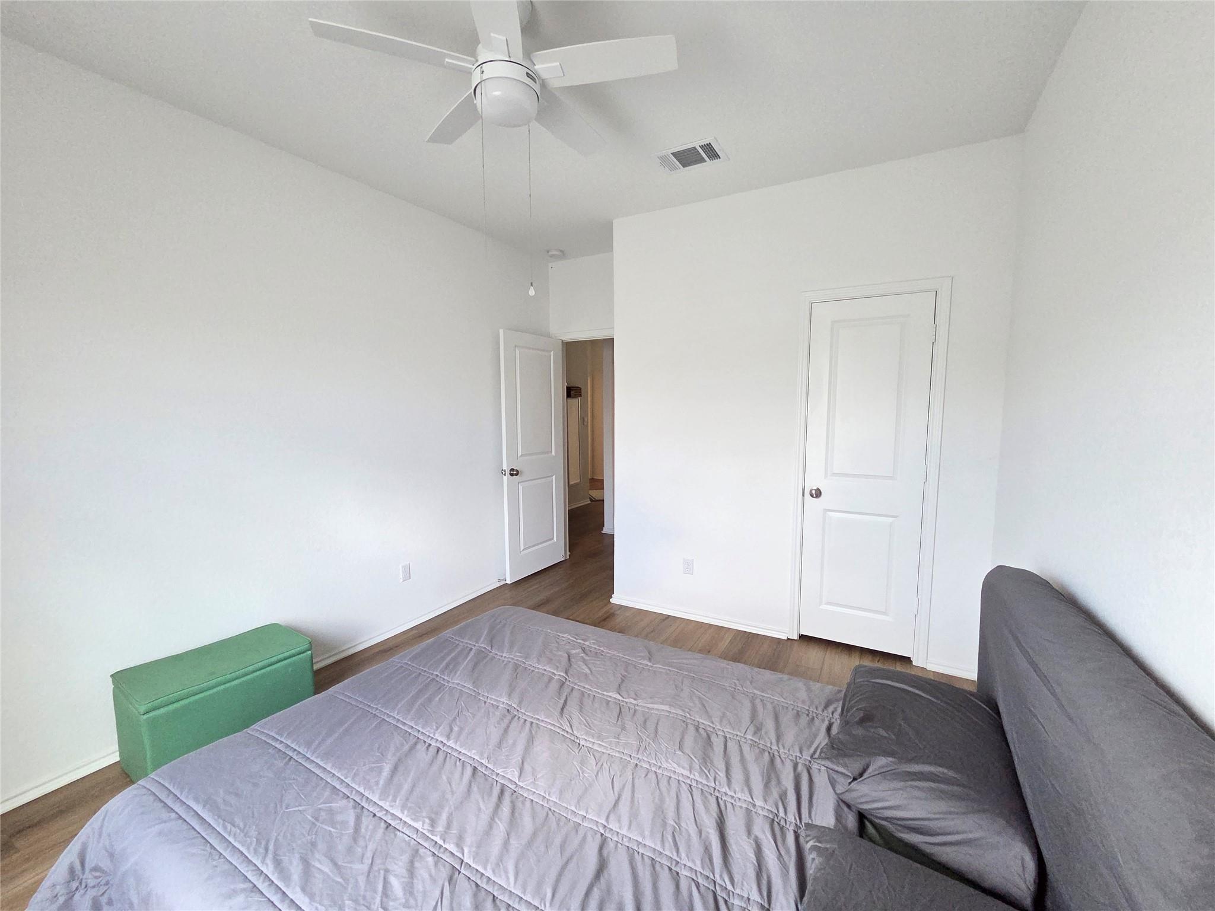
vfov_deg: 89.9
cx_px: 608
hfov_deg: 106.2
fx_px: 456
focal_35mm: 13
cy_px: 456
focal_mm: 2.2
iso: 800
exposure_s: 1/60
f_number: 2.2
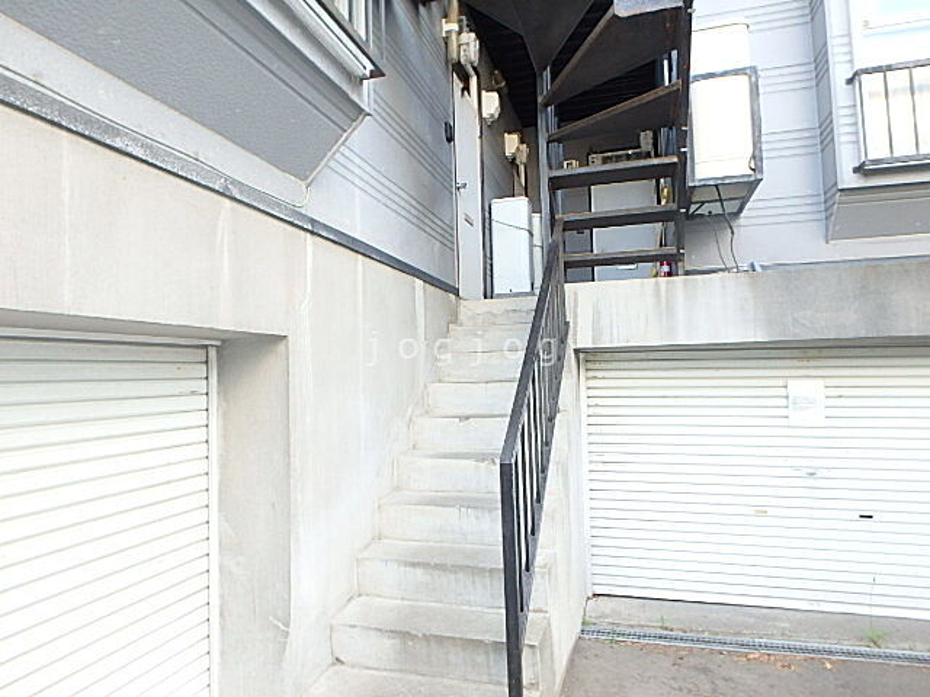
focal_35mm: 21
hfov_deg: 79.0
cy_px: 348
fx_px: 564
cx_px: 465
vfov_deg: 63.4
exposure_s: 1/50
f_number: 3.5
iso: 200
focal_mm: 3.7
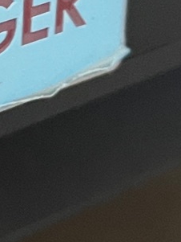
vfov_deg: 11.0
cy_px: -8
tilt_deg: -21.7
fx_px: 1233
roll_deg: +2.5
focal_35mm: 177
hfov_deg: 8.1
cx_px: -155
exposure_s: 1/50
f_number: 1.6
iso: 500
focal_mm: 5.1
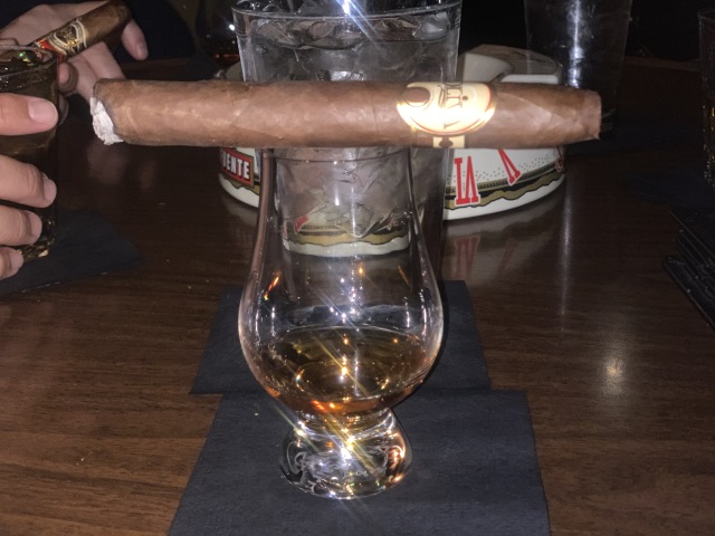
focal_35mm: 52
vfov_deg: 28.0
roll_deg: +1.2
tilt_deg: -20.1
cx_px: 358
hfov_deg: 36.8
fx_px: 1074
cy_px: 268
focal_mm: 6
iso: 160
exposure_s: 1/32
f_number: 2.4
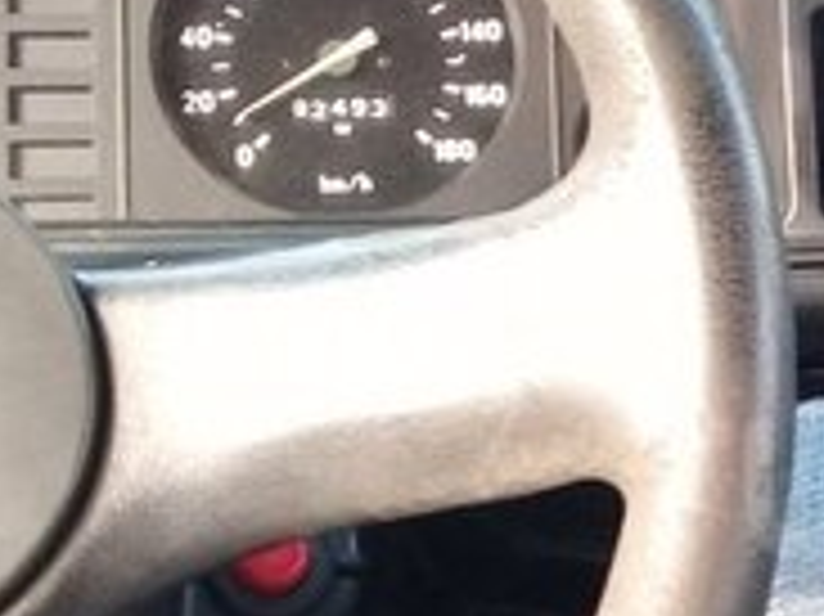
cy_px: 488
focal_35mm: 112
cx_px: 1090
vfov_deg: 13.1
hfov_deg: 16.5
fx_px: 2664
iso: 50
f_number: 2.2
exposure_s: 1/40
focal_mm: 3.3
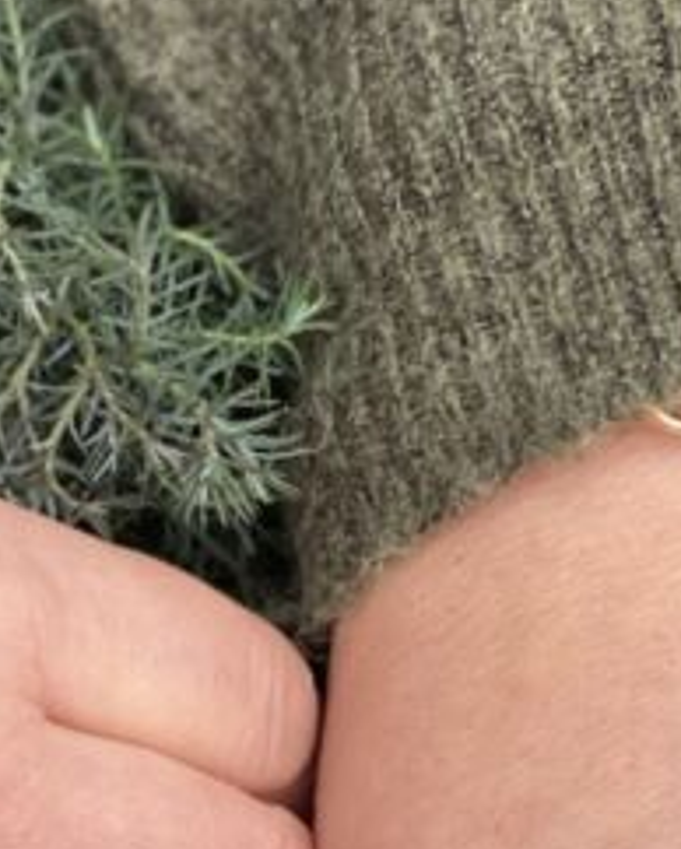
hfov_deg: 8.4
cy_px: 991
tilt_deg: -52.9
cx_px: -46
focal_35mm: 182
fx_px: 4579
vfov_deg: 10.4
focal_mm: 6
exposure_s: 1/122
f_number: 2
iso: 80
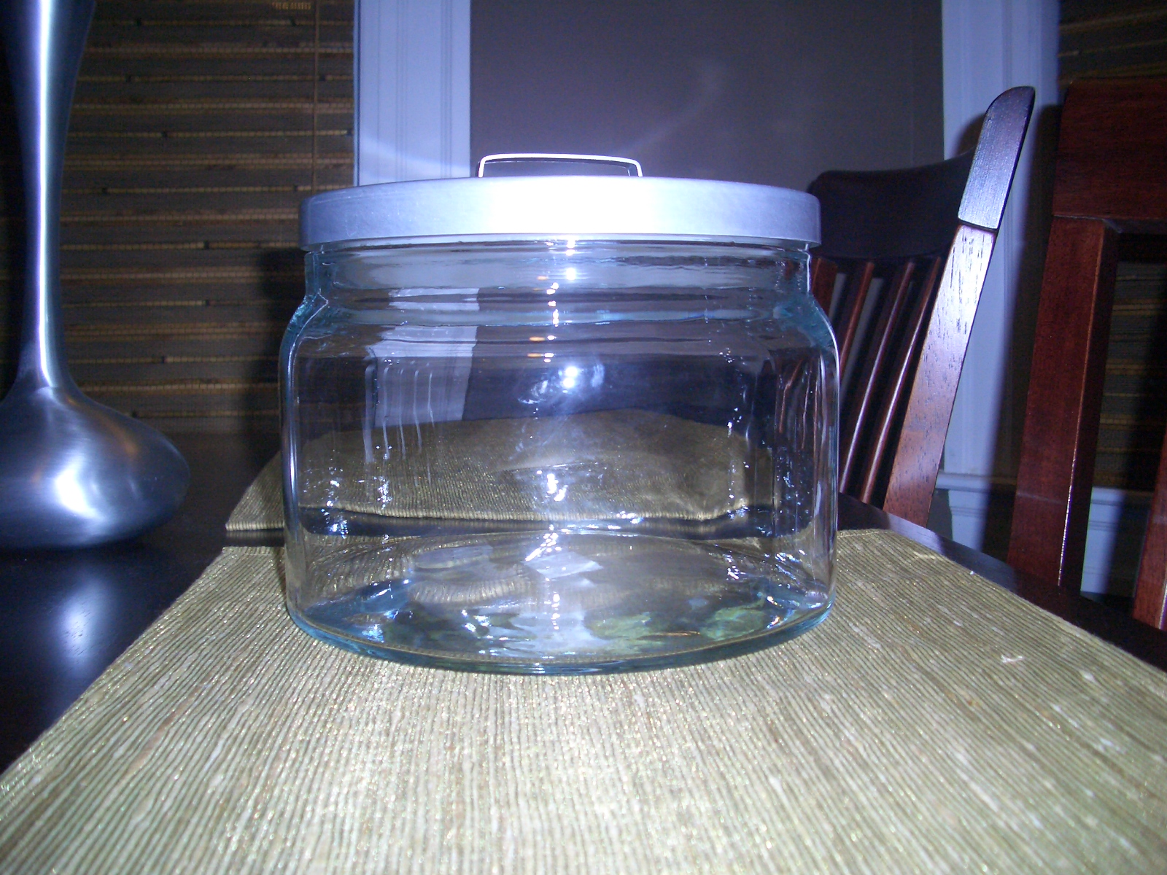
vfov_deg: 40.7
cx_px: 584
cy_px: 438
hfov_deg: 52.6
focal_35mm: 35
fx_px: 1180
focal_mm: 5.8
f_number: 2.6
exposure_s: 1/60
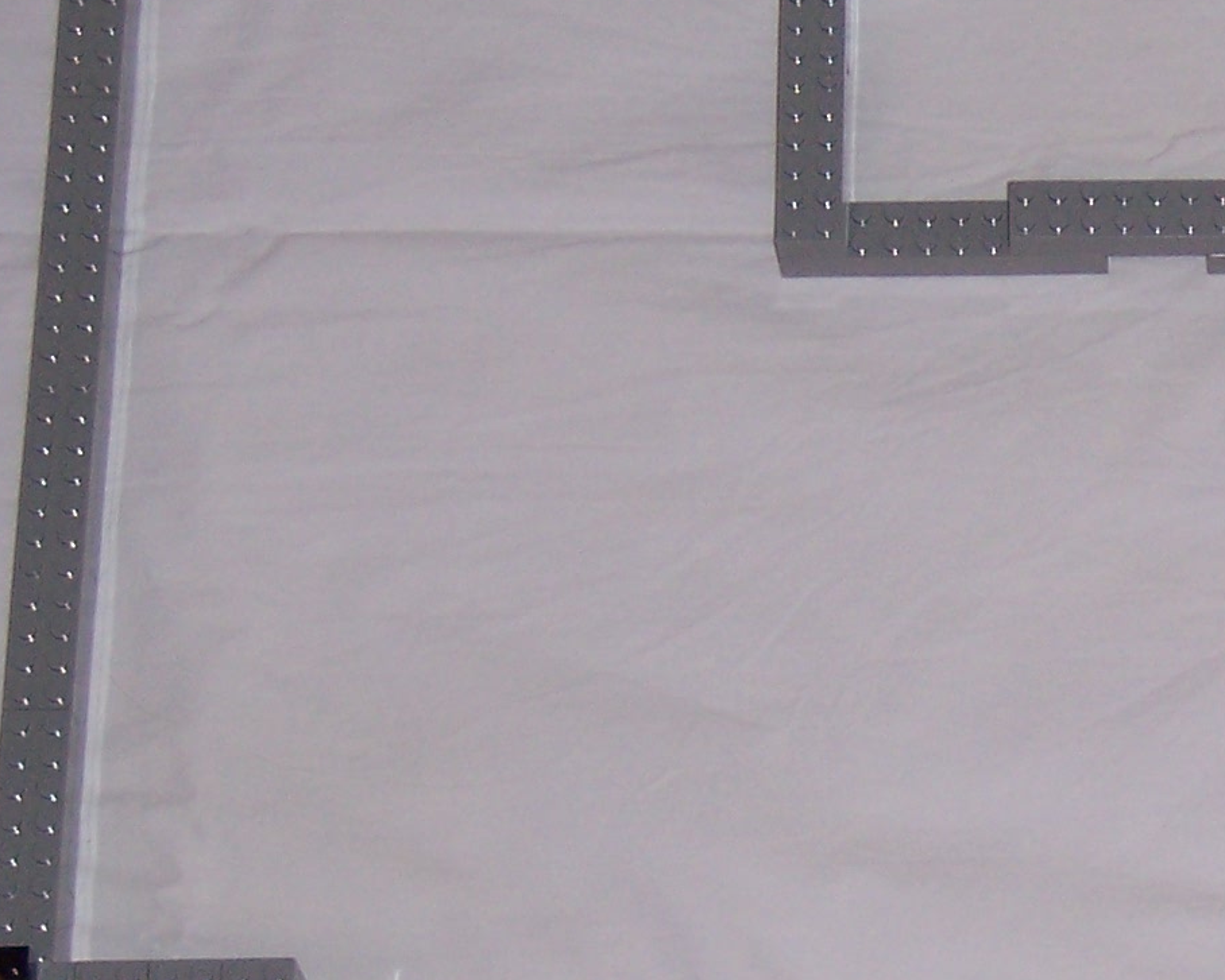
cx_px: 1526
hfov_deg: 12.1
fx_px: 5621
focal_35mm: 155
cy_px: 441
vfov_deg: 10.0
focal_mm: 9.6
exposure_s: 1/80
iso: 100
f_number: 3.6
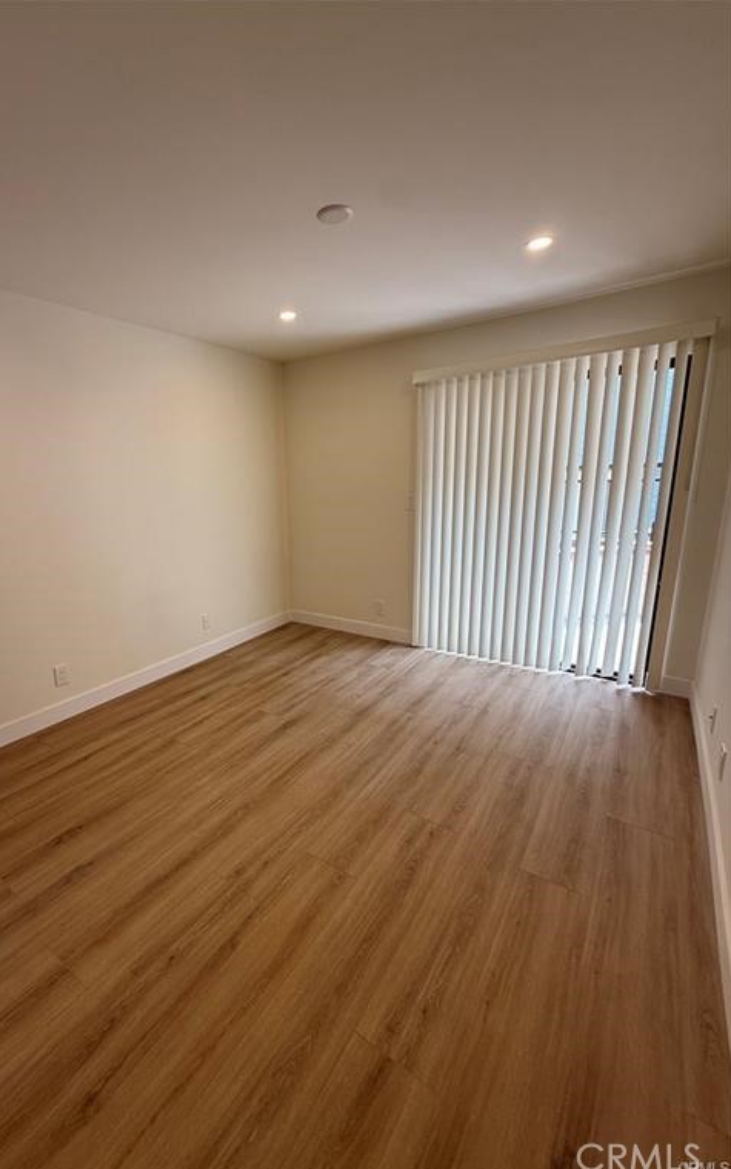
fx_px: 478
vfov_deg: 101.5
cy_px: 589
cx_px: 294
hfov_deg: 74.0
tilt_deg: -12.4
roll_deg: +1.0
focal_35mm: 15
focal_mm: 2.22
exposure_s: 1/99
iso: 80
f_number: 2.2
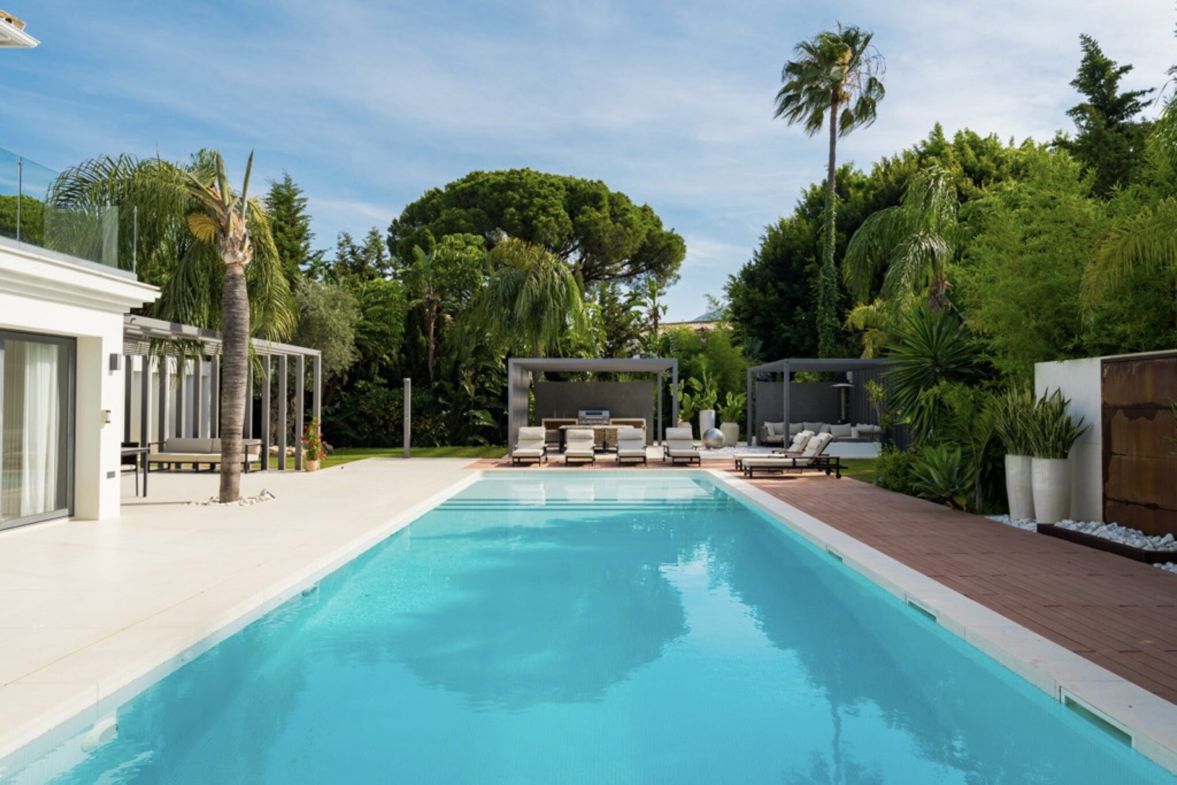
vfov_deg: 53.1
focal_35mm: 24
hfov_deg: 73.7
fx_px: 785
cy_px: 392
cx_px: 588
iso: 160
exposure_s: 1/400
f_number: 8
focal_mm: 24
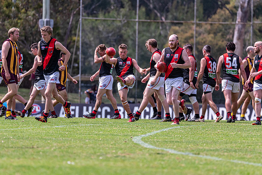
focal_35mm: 373
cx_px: 128
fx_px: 2716
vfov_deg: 3.7
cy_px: 89
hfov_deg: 5.5
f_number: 6.3
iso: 800
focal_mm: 360
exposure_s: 1/2000
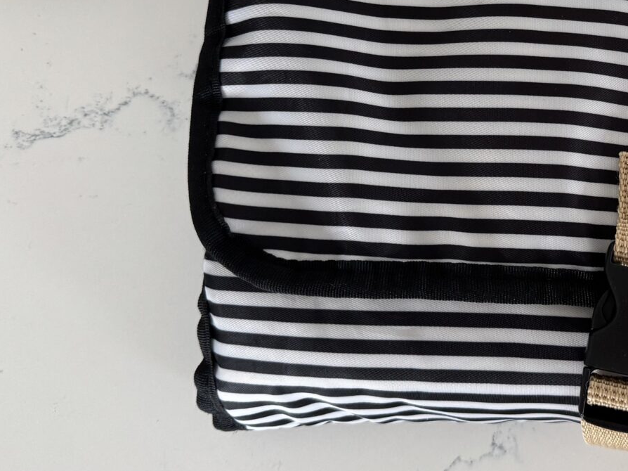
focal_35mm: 55
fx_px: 998
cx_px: 582
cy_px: 60
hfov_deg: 32.9
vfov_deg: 25.8
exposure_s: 1/67
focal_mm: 6.76
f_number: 1.78
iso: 200
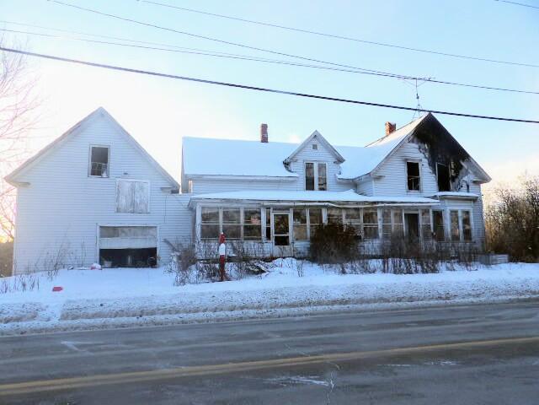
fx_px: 374
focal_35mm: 24
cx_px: 270
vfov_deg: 56.8
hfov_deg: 71.6
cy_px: 202
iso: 100
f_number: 3.2
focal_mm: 4.3
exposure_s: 1/350
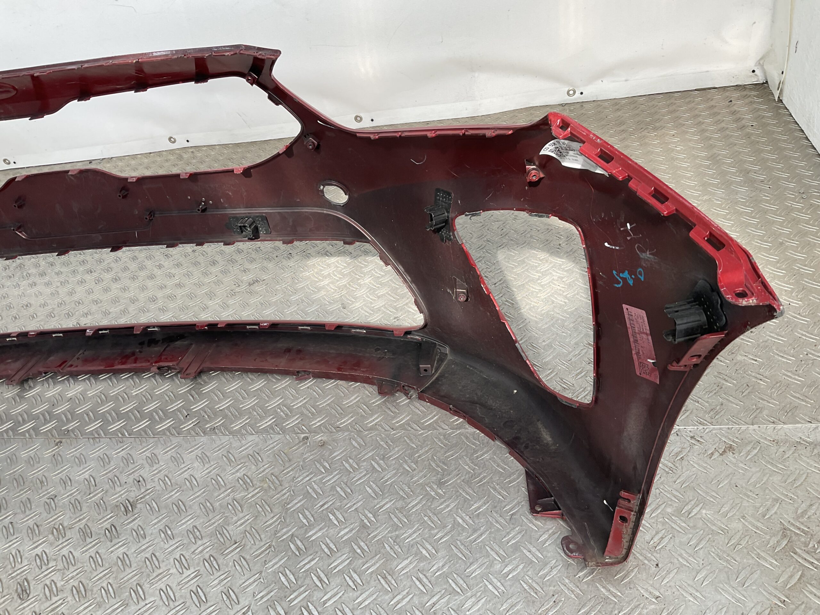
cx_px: 410
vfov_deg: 48.2
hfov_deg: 61.7
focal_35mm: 29
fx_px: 687
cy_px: 308
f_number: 1.8
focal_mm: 3
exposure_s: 1/126
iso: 16
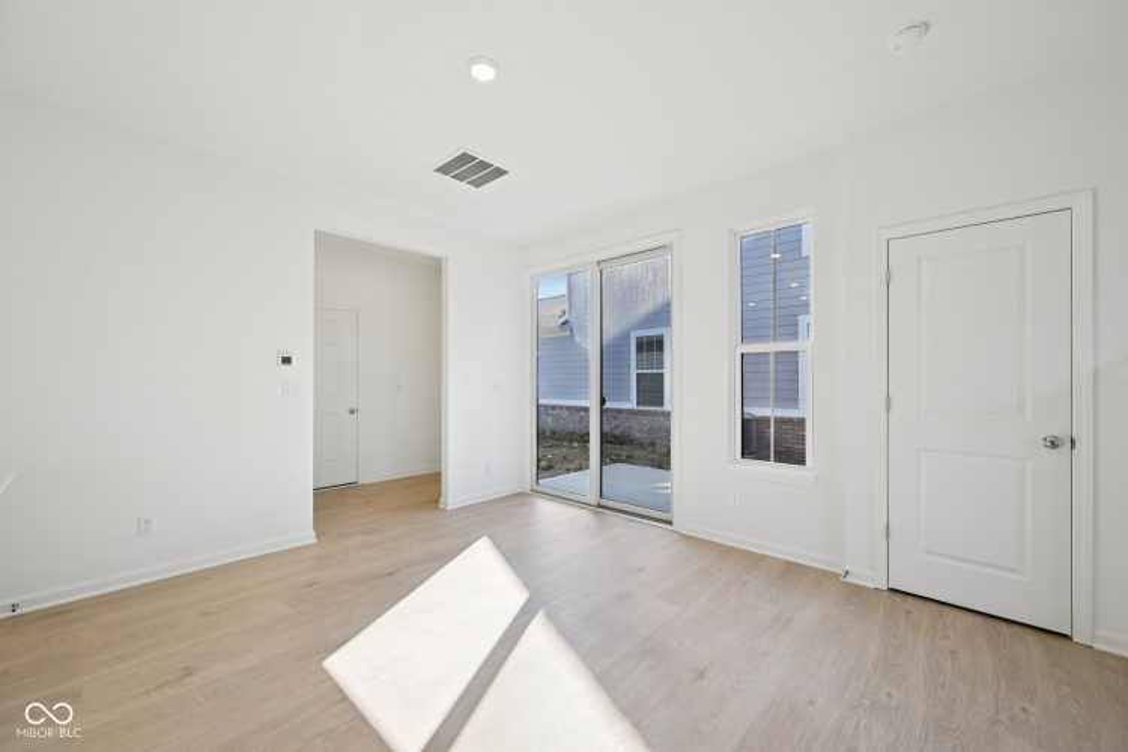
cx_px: 564
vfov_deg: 81.2
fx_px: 439
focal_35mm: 14
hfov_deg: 104.3
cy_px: 376
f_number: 8
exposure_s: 1/80
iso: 100
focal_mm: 14
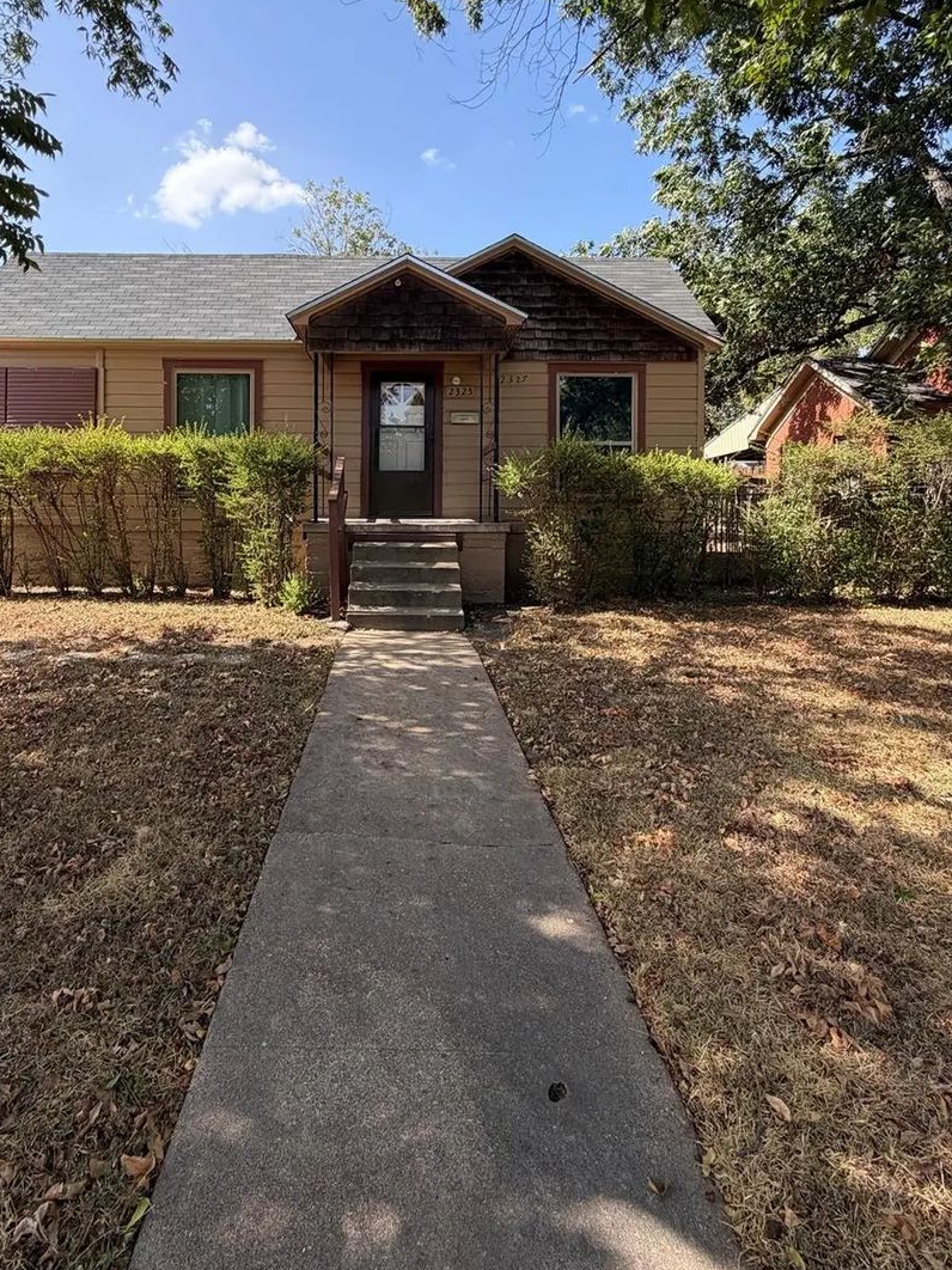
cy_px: 499
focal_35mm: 18
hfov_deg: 71.2
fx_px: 660
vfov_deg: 86.5
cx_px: 405
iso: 50
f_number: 2.2
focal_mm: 2.22
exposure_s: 1/502
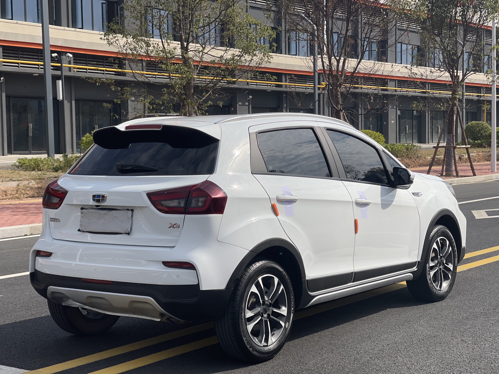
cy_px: 187
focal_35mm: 64
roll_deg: +1.1
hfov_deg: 30.3
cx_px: 250
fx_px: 923
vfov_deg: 22.9
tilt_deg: -3.5
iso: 32
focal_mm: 7.5
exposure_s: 1/3040
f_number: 2.2
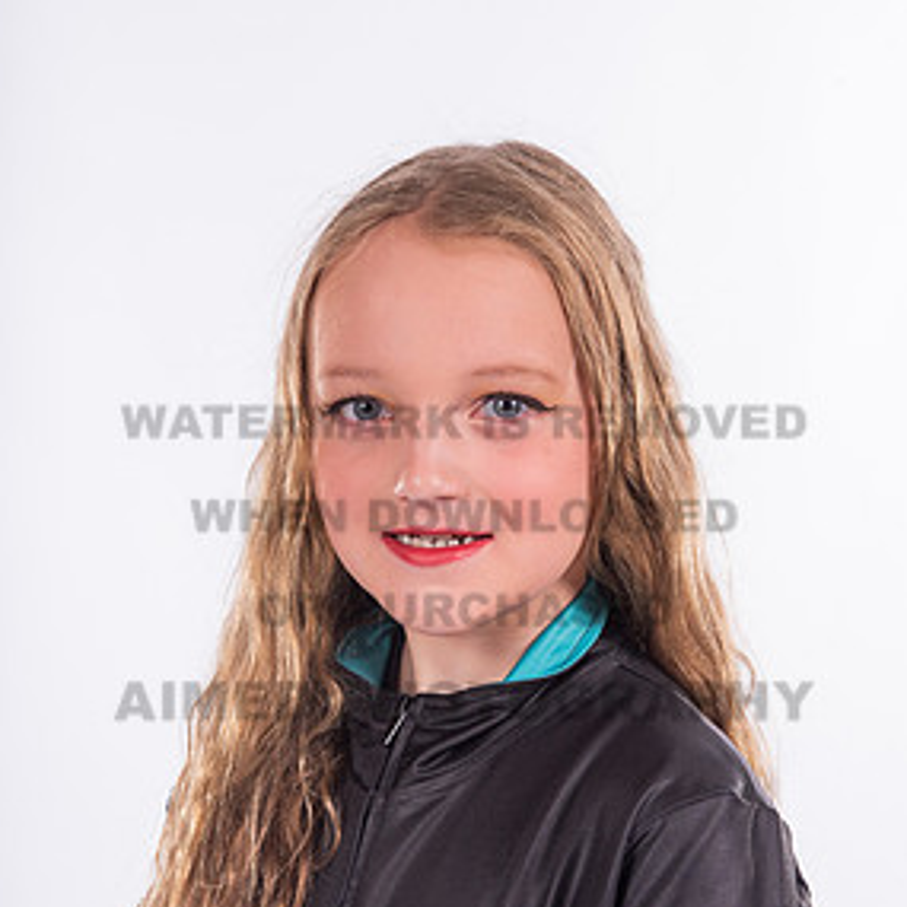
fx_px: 2787
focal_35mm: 94
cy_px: 551
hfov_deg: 18.5
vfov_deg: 18.5
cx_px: 465
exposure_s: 1/200
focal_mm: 70
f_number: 11
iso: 500
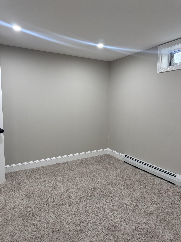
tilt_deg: -6.5
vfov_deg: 71.6
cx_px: 90
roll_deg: -0.3
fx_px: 167
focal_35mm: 24
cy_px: 121
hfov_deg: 56.8
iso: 250
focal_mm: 6.76
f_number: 1.78
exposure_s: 1/120
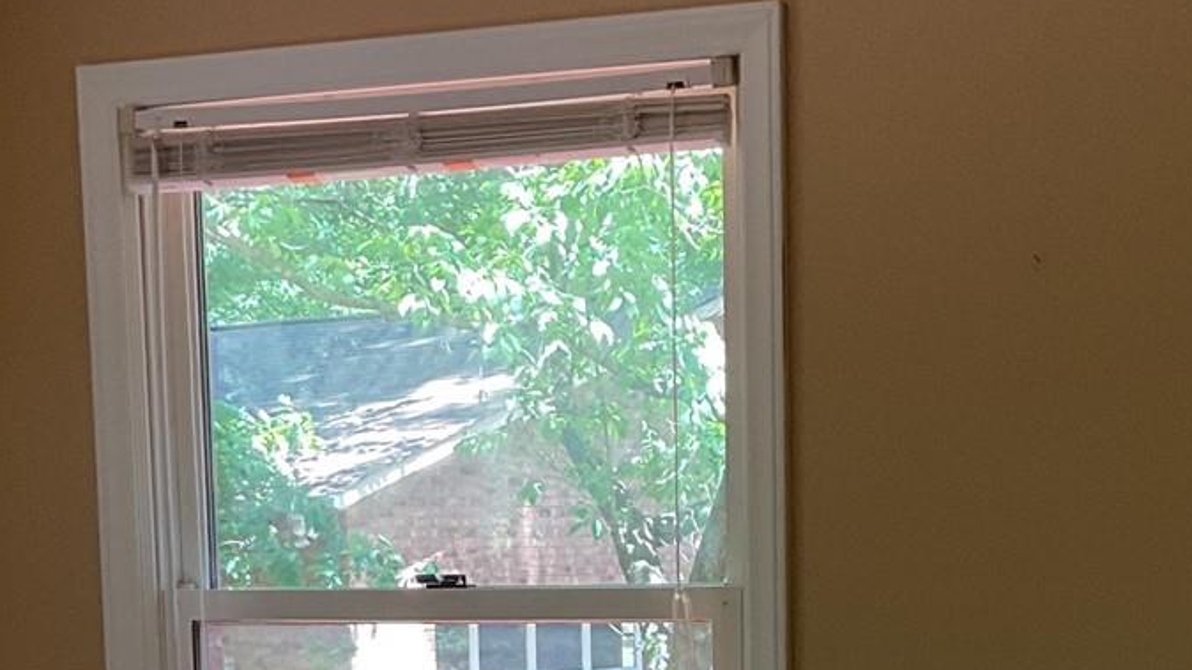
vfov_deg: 12.1
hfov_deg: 22.2
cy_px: 972
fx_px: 3034
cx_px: 649
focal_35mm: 96
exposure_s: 1/60
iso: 64
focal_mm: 3
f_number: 1.8
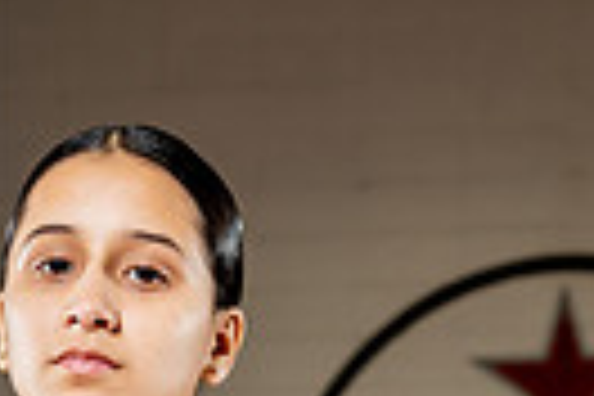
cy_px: 954
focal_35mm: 239
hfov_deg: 8.6
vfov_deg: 5.5
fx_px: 3943
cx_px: 45
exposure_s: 1/250
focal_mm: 70
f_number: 6.3
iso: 320
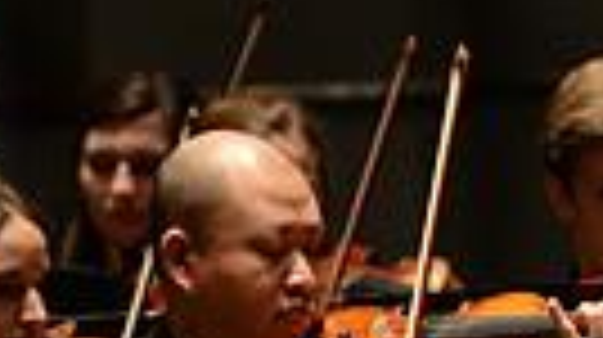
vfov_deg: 1.3
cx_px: 302
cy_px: 620
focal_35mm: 909
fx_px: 14517
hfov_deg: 2.4
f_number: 2.8
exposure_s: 1/250
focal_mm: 200
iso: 1600
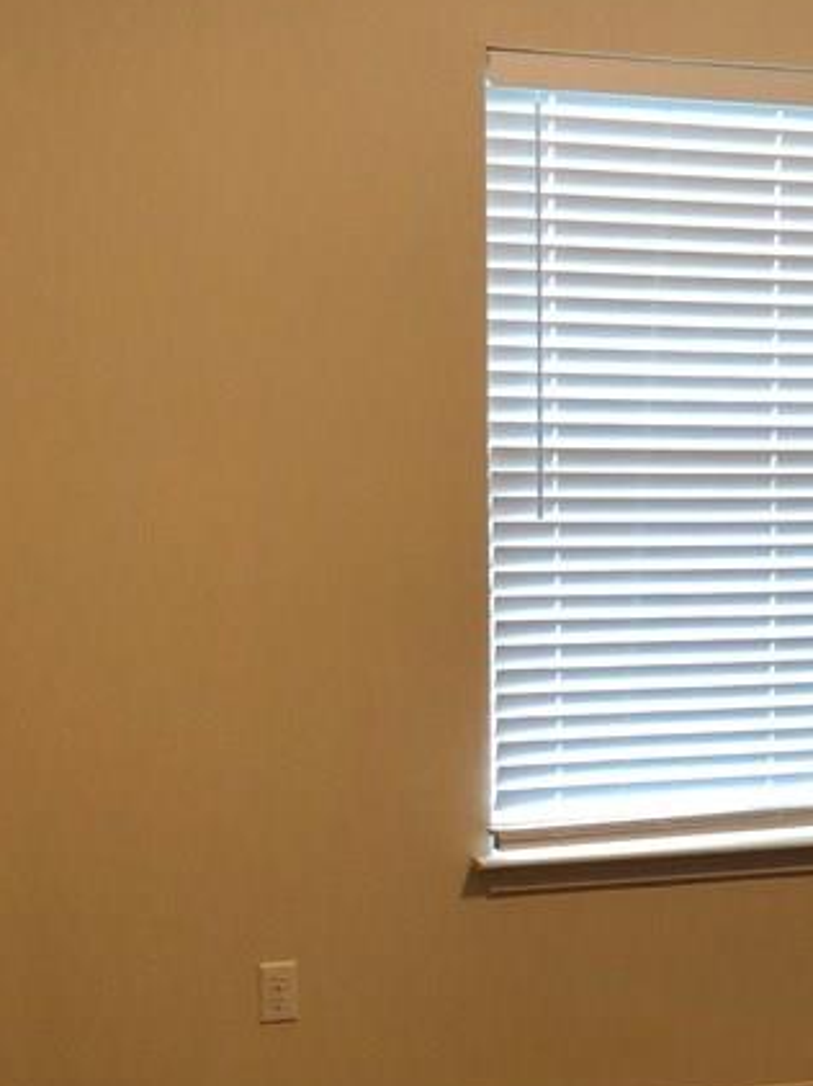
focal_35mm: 68
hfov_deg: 21.2
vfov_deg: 28.2
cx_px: 713
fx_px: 2132
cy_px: 790
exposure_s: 1/17
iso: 40
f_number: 1.8
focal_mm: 3.99
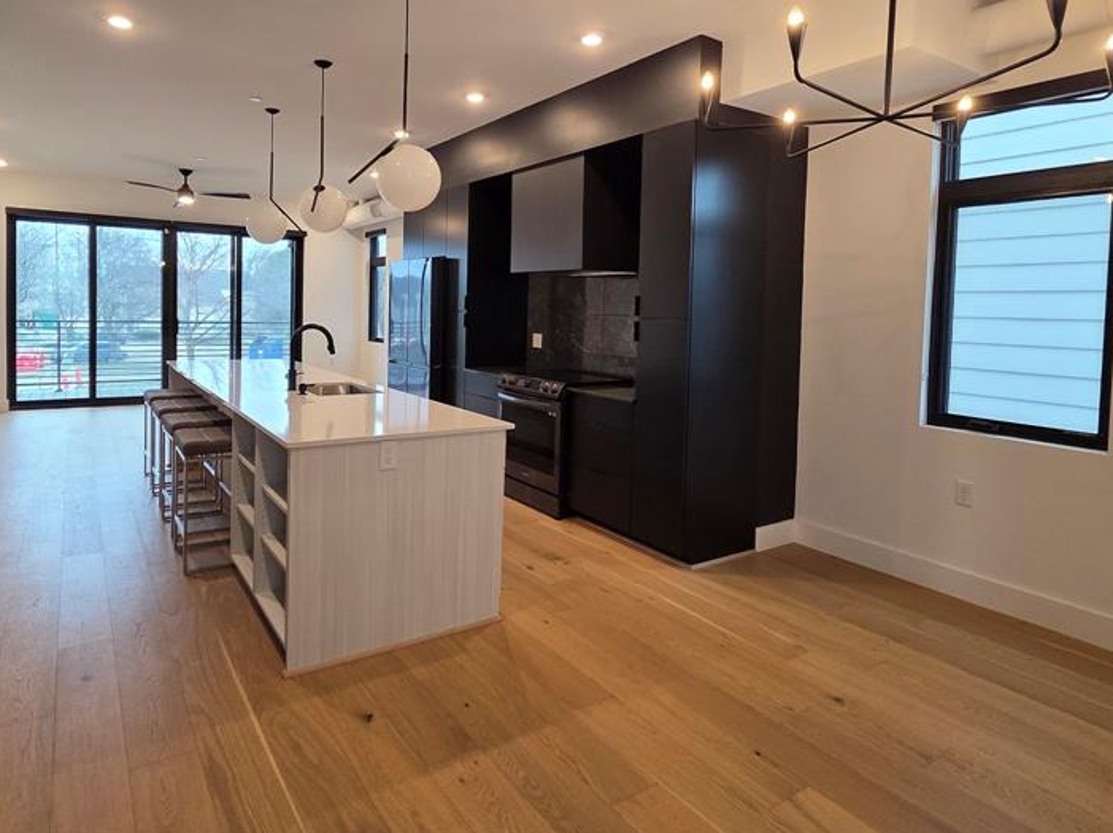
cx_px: 491
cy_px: 330
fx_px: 611
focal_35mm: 19
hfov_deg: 84.3
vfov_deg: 67.9
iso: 320
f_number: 2.2
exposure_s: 1/120
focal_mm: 2.2
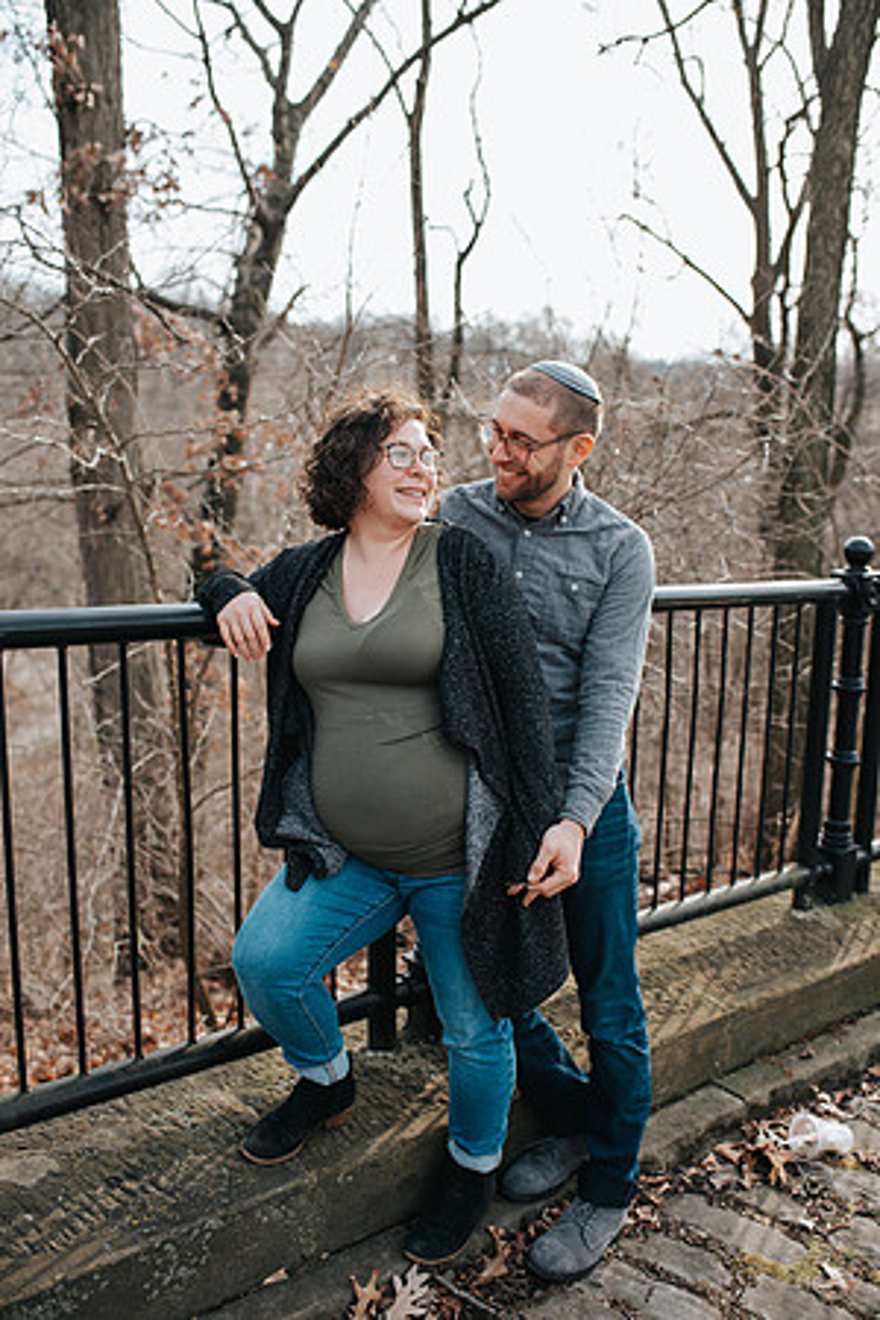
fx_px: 1283
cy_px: 660
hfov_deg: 37.9
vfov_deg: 54.4
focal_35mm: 35
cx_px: 440
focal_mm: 35
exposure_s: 1/400
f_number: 3.2
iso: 140
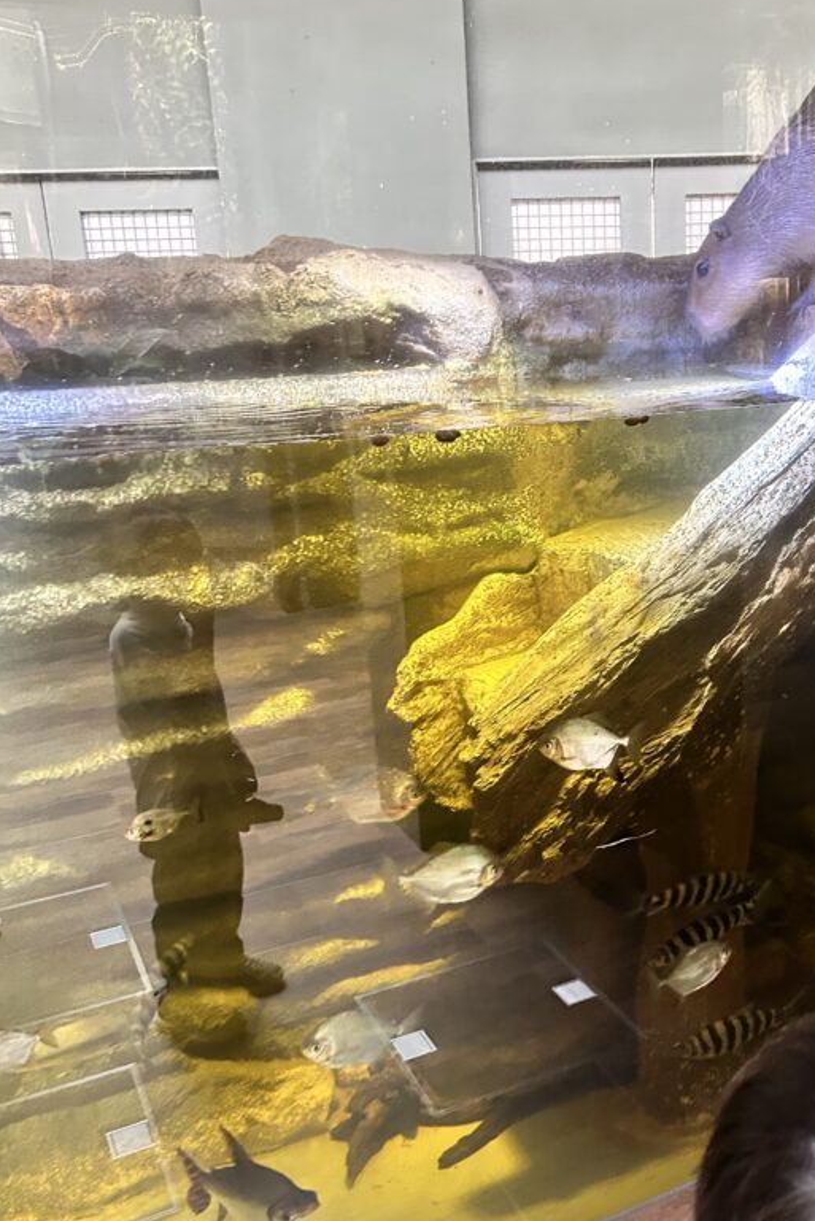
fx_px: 1222
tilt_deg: -17.1
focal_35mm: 36
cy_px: 637
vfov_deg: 53.1
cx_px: 607
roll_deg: +1.9
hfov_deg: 36.1
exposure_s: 1/60
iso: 320
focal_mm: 5.7
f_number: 1.5
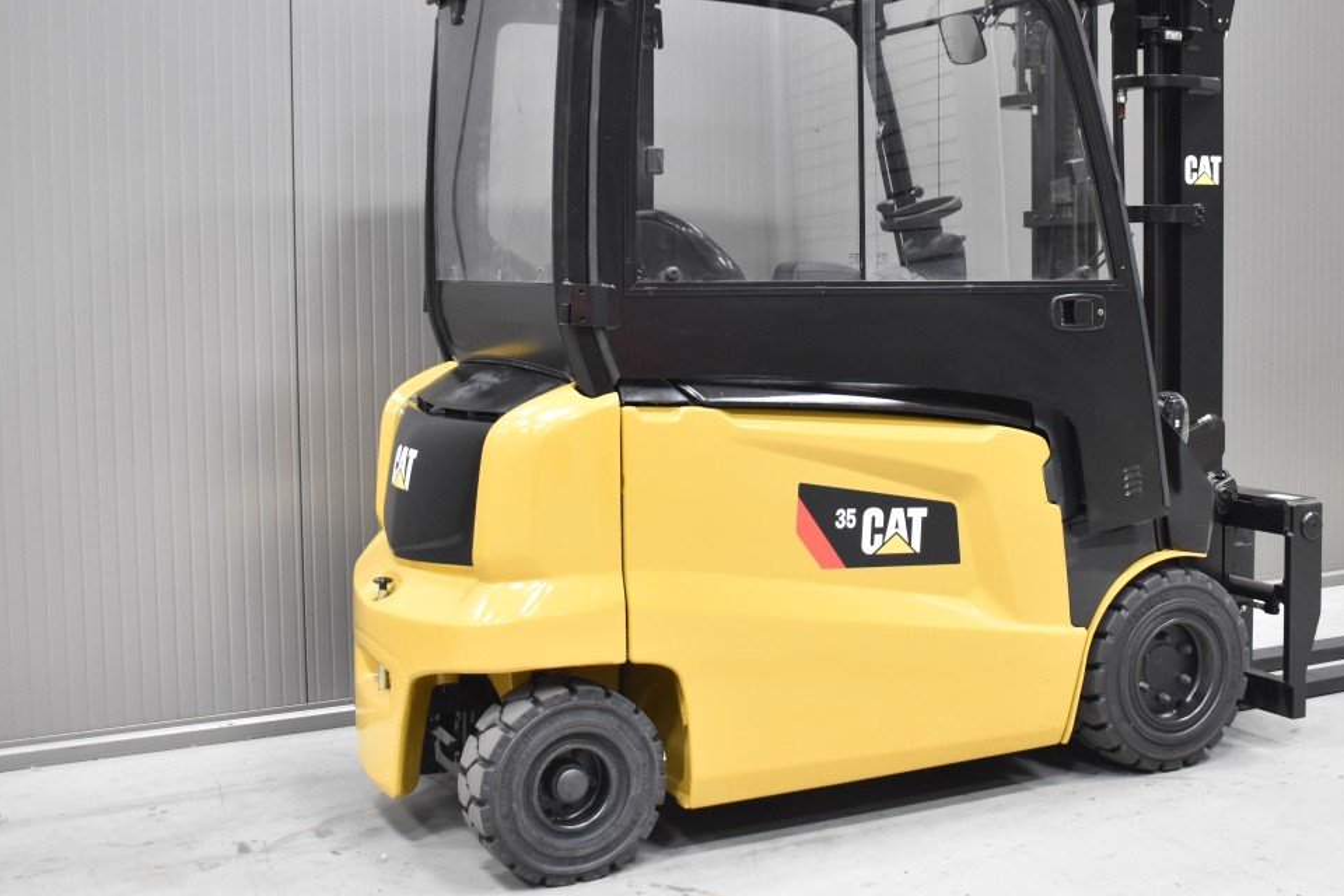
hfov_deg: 43.4
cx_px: 804
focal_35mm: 45
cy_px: 370
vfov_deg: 29.8
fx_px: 1680
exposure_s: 1/25
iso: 1600
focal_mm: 24
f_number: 4.5
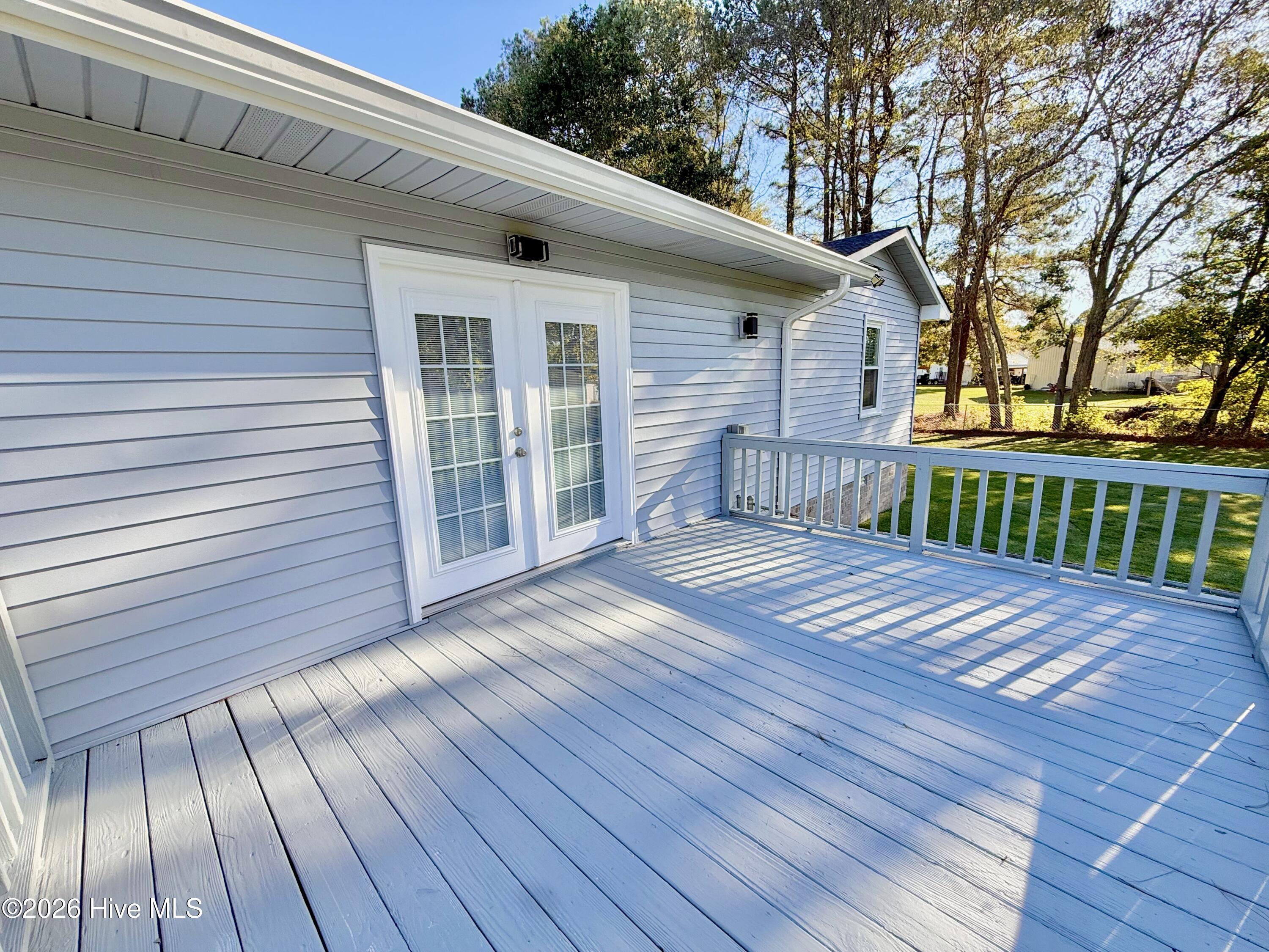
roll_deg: +1.4
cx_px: 634
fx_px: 513
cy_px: 476
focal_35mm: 14
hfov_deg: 102.1
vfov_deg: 85.7
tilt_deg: -10.7
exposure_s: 1/502
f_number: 2.2
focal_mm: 2.22
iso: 50
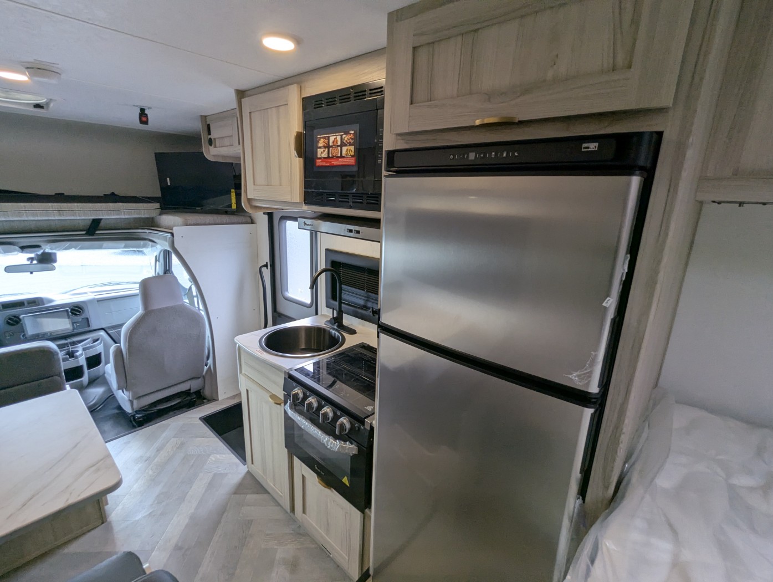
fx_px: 358
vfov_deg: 78.2
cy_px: 291
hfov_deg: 94.4
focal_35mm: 16
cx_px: 386
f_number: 2.2
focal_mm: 2.35
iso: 130
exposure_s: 1/133
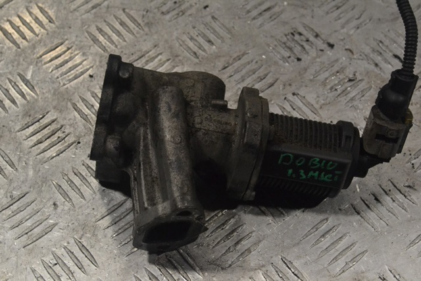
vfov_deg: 16.5
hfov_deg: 24.6
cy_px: 140
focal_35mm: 82
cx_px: 210
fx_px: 964
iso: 3200
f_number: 10
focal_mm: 55
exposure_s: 1/400
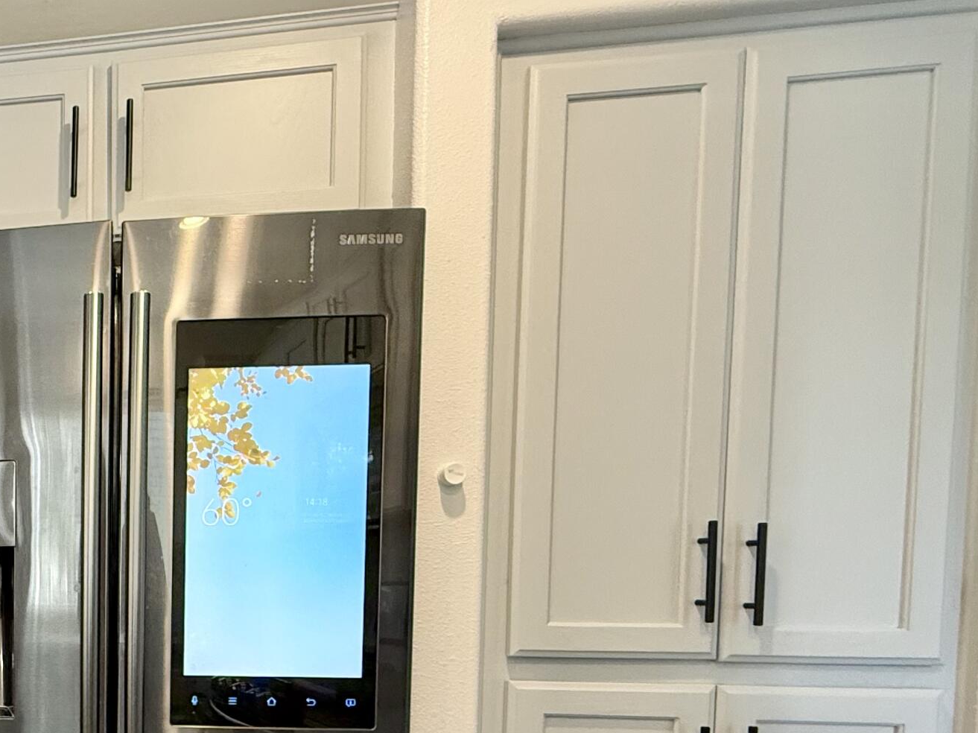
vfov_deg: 41.5
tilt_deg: -3.1
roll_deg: -0.1
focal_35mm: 32
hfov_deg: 45.8
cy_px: 623
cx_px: -42
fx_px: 904
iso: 320
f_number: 2.2
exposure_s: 1/64
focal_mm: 2.22
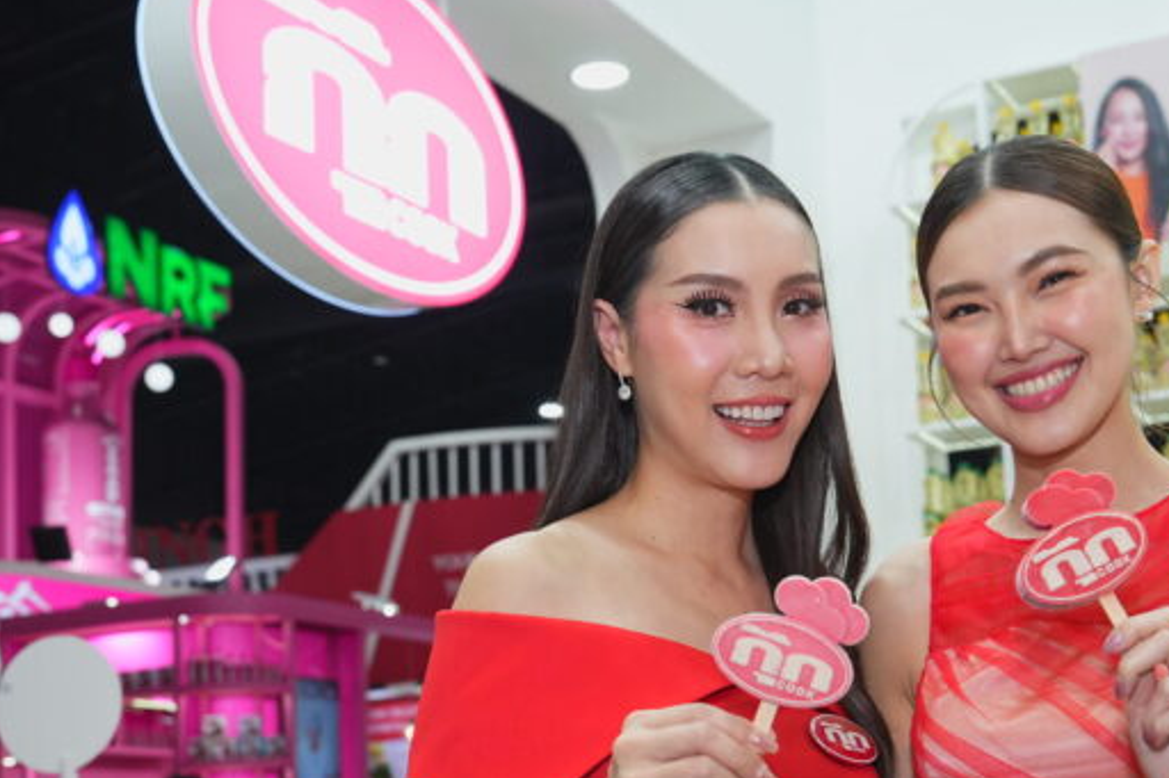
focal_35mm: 63
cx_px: 619
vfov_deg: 21.5
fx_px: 2045
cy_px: 518
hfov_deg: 31.9
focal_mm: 42
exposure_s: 1/250
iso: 1000
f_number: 5.6
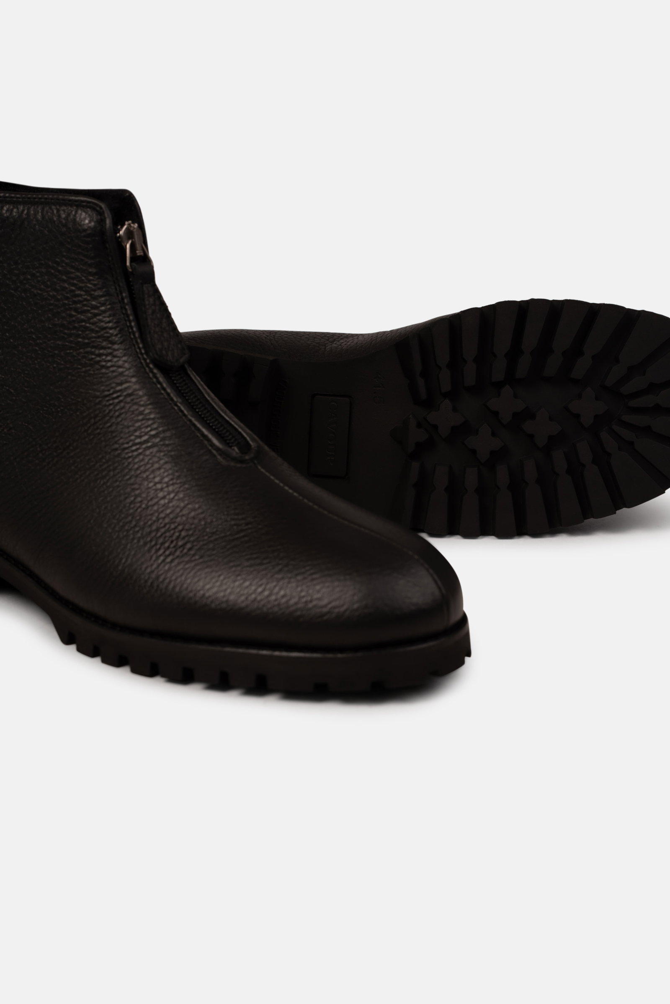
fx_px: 2038
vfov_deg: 27.7
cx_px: 335
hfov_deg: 18.7
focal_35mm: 73
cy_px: 502
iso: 100
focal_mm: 73
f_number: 8
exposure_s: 1/125
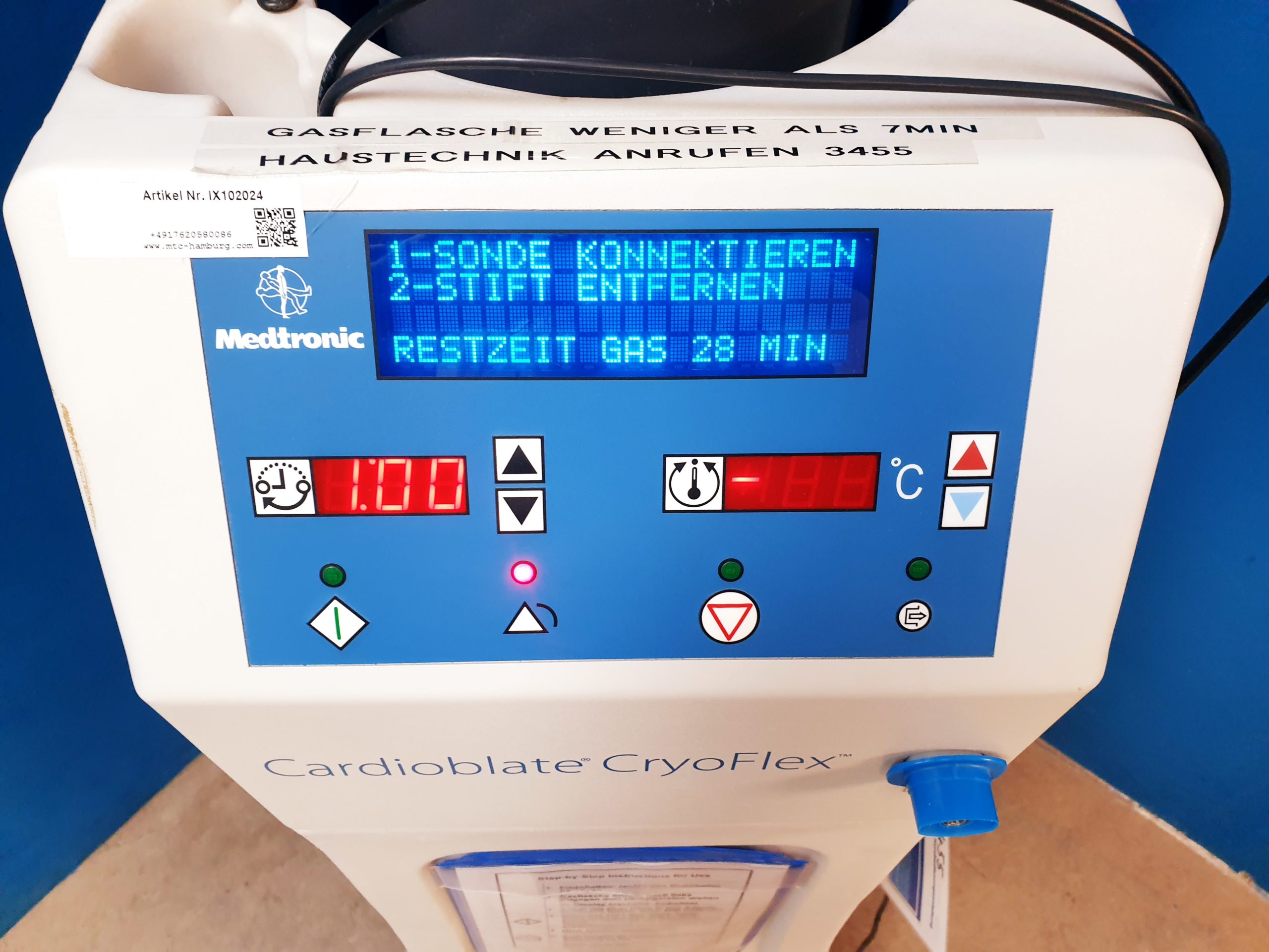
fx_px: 953
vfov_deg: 53.1
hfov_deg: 67.3
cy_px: 476
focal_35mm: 26
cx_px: 634
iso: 200
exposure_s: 1/50
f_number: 2.4
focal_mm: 4.3
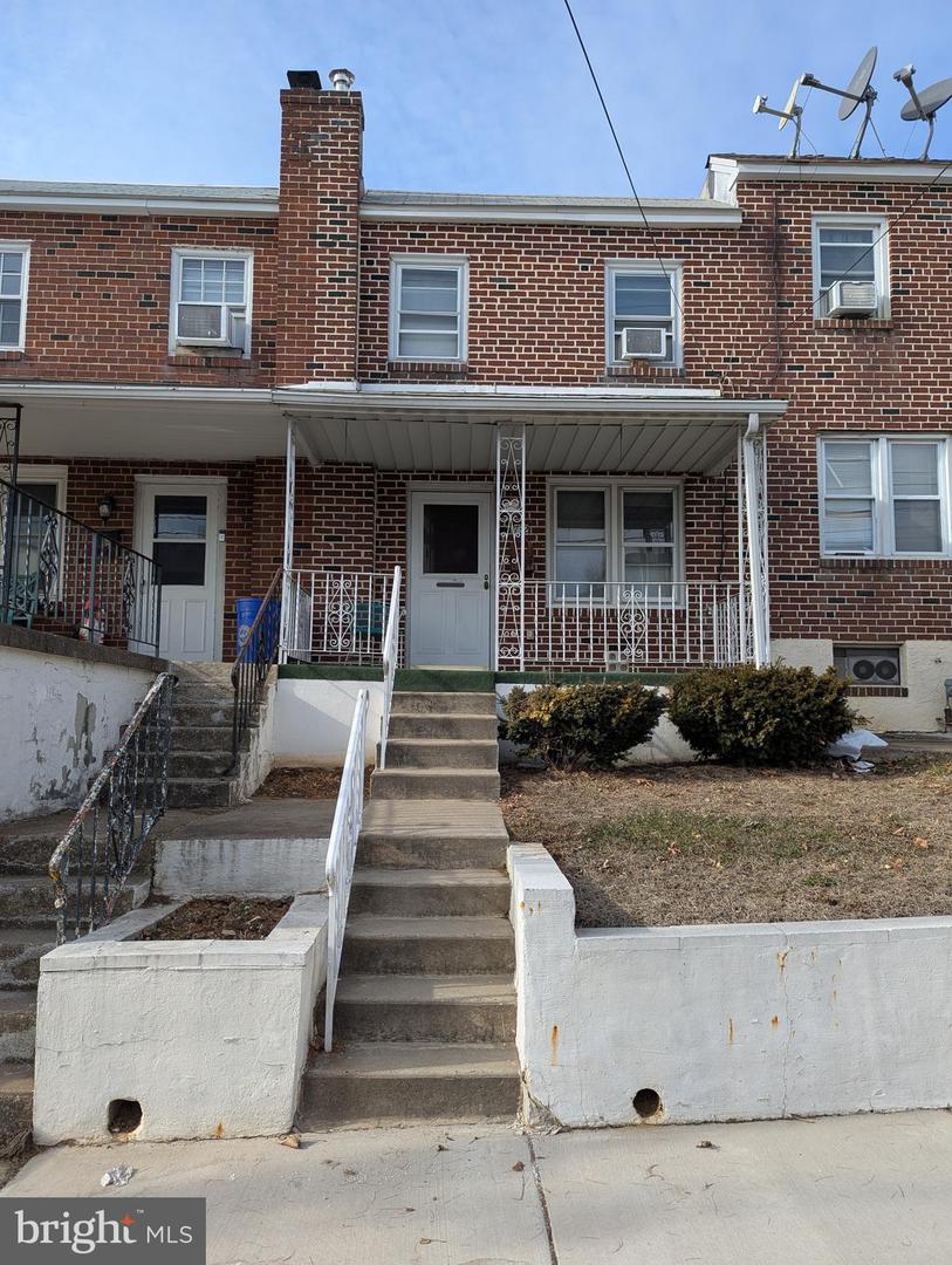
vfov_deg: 71.5
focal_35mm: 24
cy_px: 632
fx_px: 878
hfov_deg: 56.9
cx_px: 476
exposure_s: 1/967
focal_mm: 6.81
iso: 45
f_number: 1.85
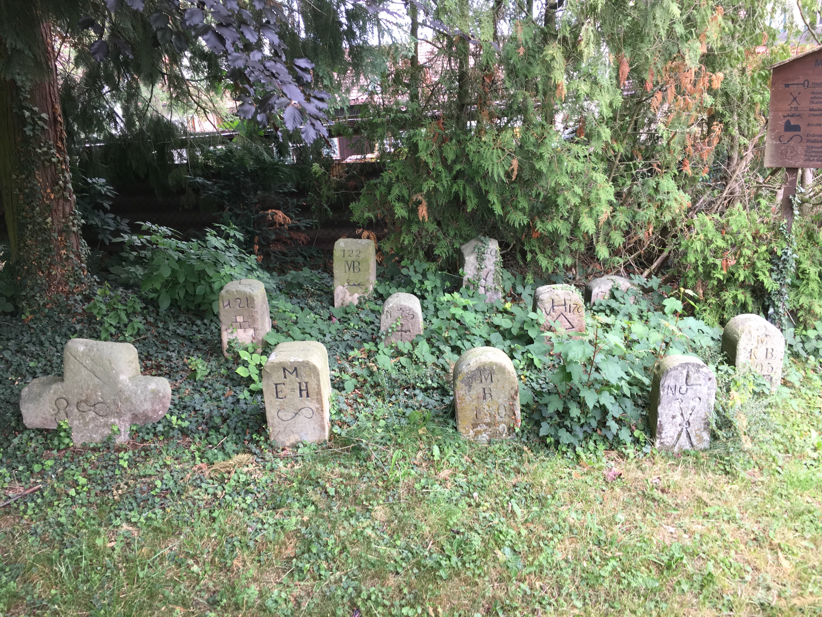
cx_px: 411
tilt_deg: -16.3
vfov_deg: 48.2
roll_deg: +4.2
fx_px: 689
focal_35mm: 29
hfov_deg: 61.7
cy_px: 308
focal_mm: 4.15
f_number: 2.2
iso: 40
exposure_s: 1/100
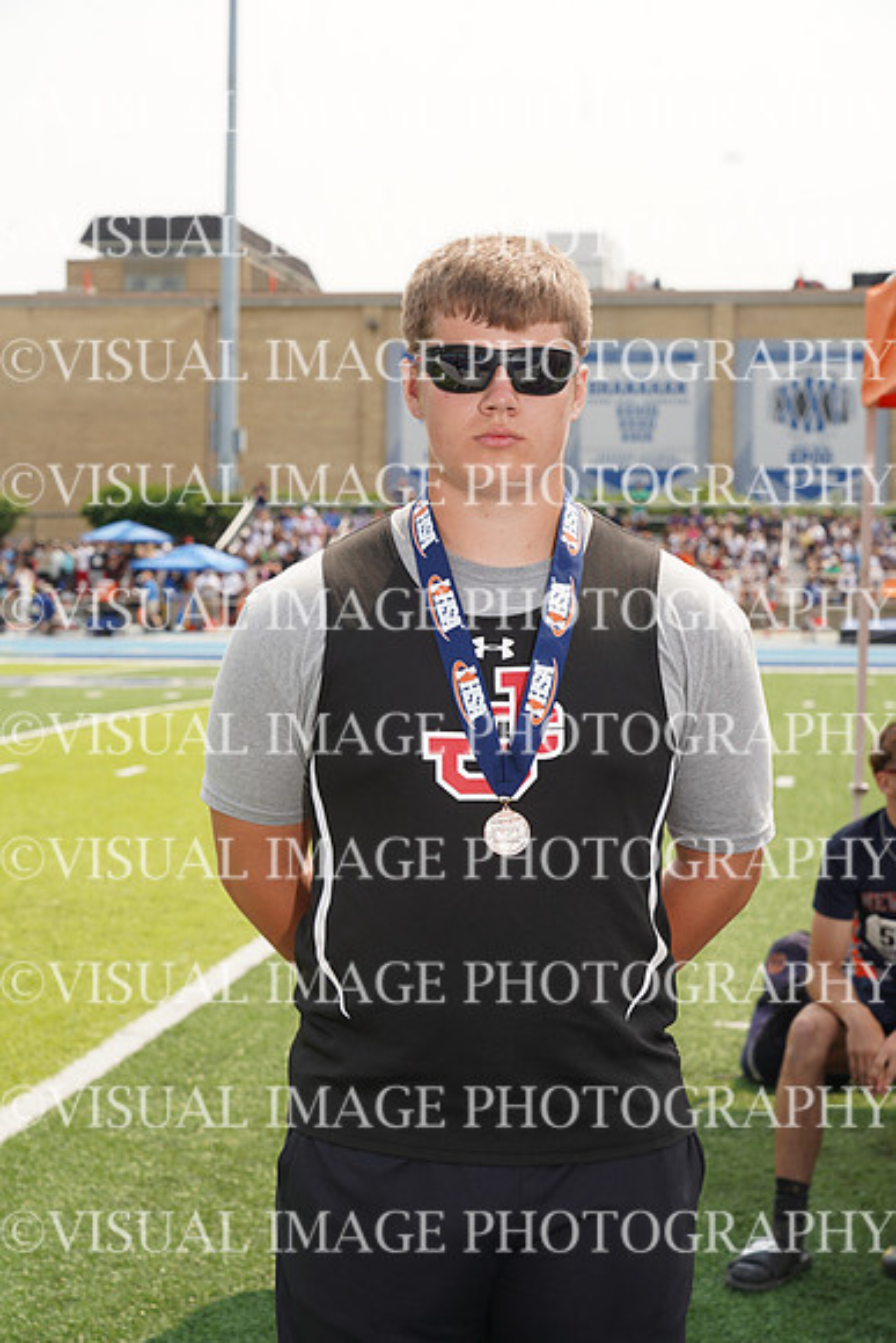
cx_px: 448
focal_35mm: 73
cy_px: 672
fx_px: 2723
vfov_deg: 27.7
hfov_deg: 18.7
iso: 100
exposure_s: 1/160
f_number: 8
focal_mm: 73
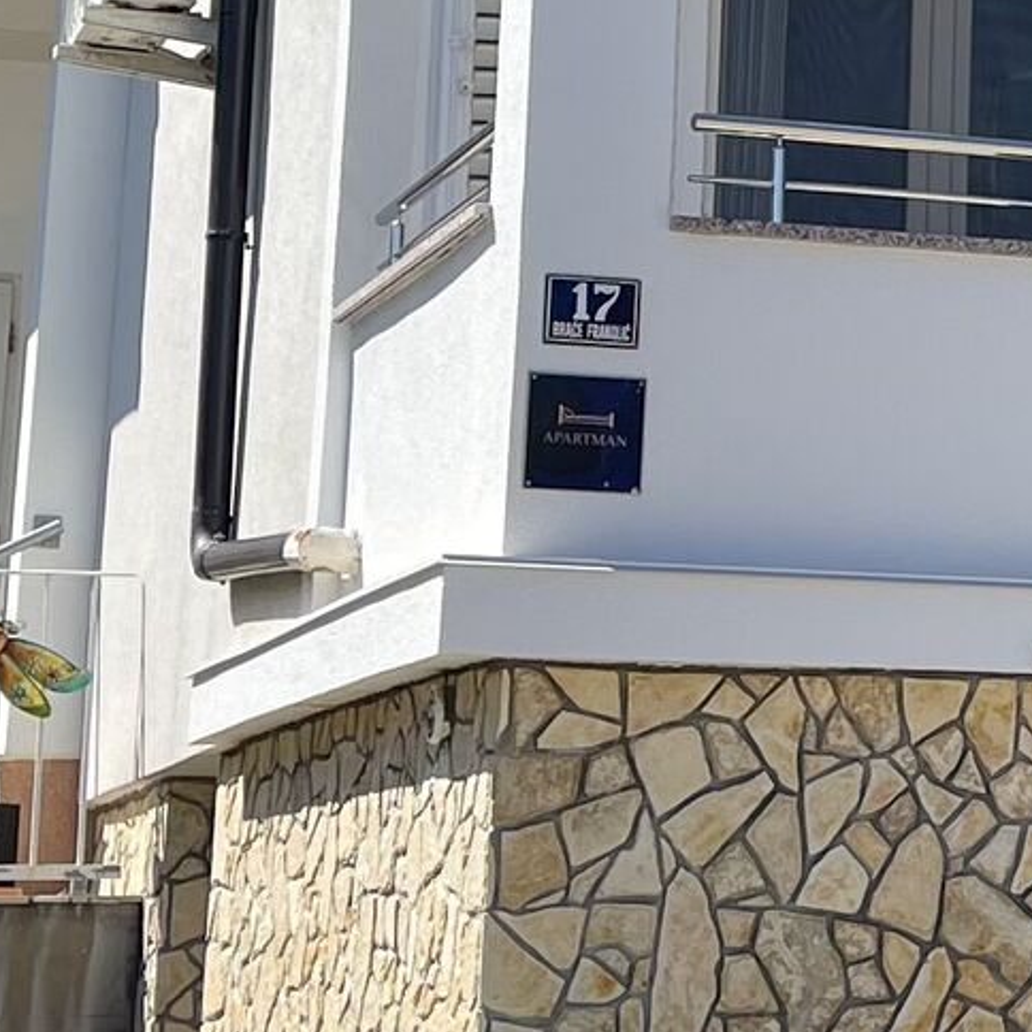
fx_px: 4486
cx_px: 1659
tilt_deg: +11.6
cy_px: 115
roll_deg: +0.0
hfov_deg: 12.3
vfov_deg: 13.0
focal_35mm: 133
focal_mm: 5.1
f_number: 1.6
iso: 32
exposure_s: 1/3344
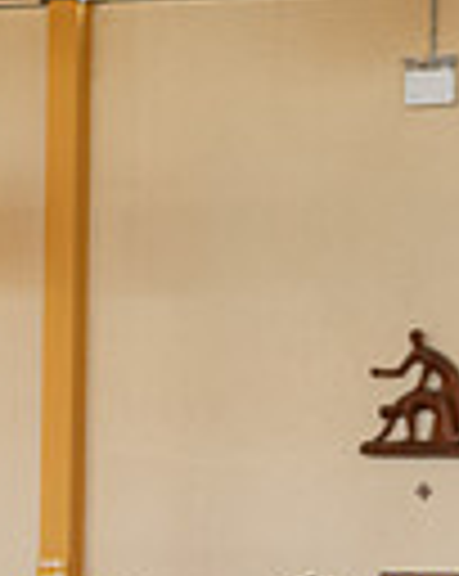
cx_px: 450
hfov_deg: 7.5
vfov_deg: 9.3
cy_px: 754
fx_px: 3472
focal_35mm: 204
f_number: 3.5
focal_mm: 48
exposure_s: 1/160
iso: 640
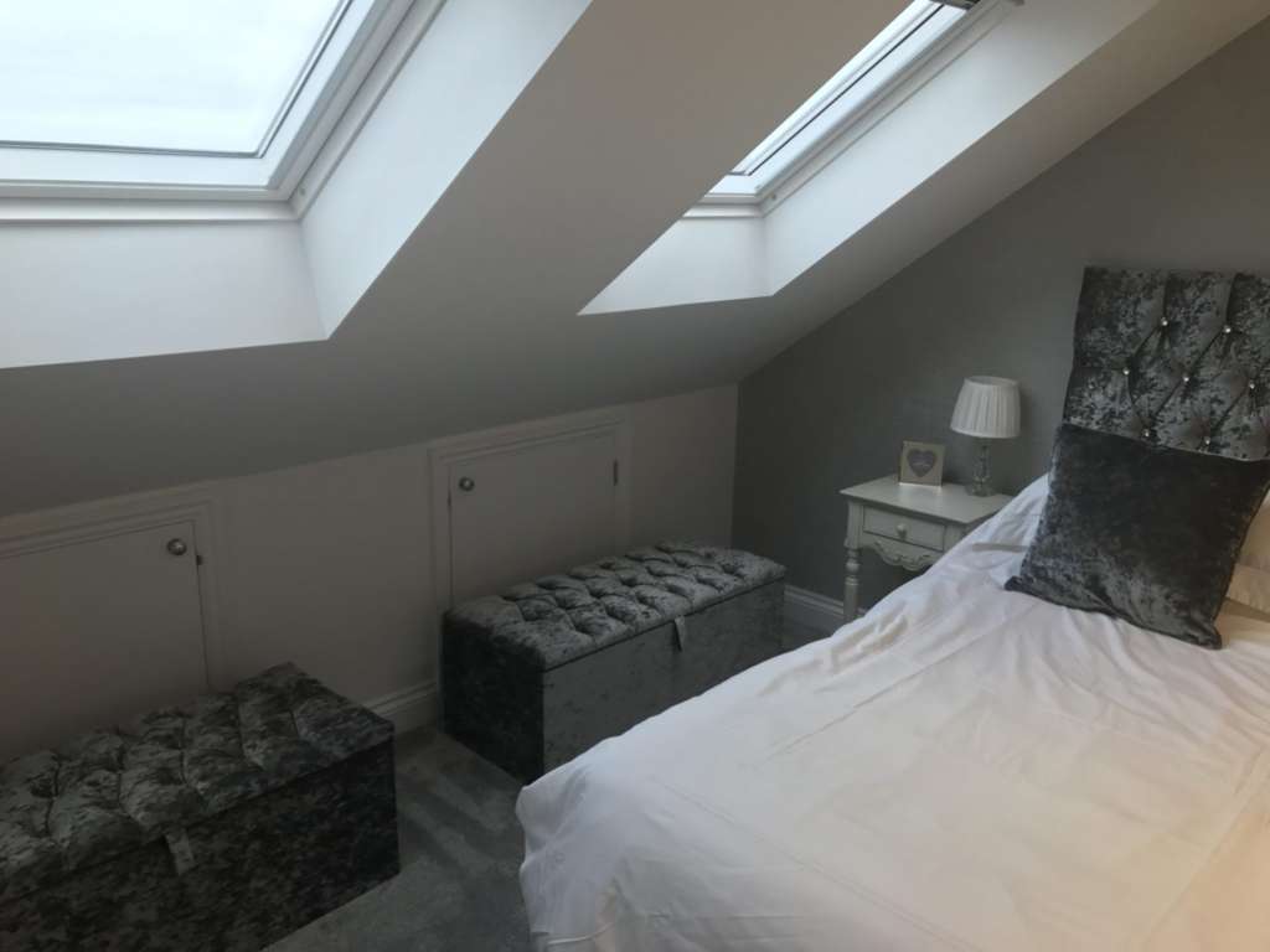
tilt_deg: -13.9
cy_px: 476
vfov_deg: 49.7
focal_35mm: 28
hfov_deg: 63.4
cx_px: 635
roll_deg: -0.7
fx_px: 1027
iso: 40
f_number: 1.8
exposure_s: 1/100
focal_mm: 3.99
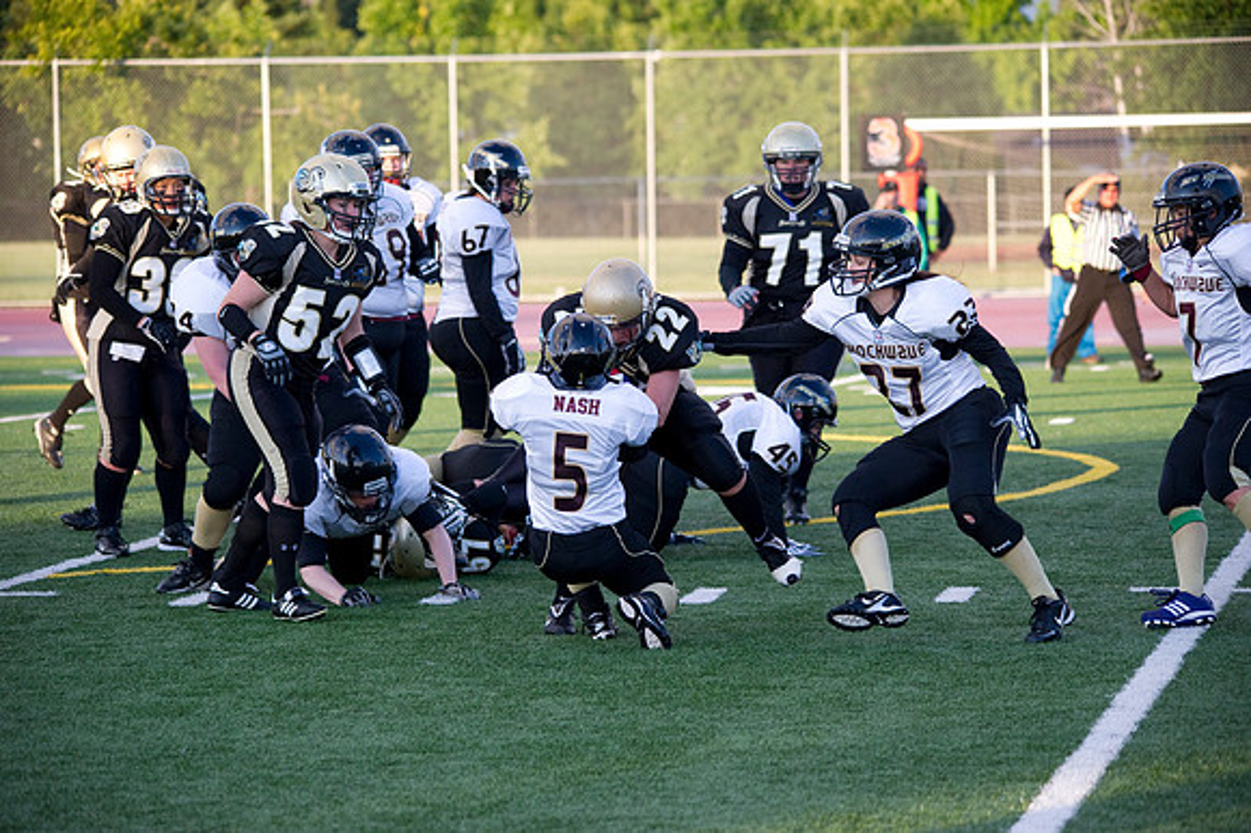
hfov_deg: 10.8
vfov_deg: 7.2
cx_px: 626
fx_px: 6598
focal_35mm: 190
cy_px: 416
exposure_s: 1/1000
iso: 2500
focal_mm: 190
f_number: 5.3
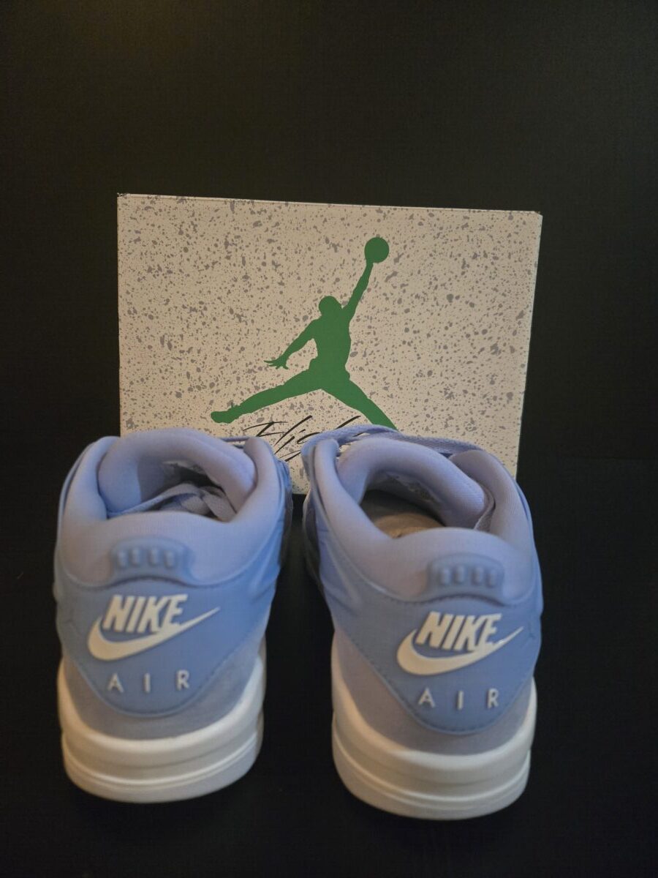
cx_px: 329
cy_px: 439
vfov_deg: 73.9
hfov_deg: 58.9
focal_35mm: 23
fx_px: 583
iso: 1600
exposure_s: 1/60
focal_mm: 5.4
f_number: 1.8
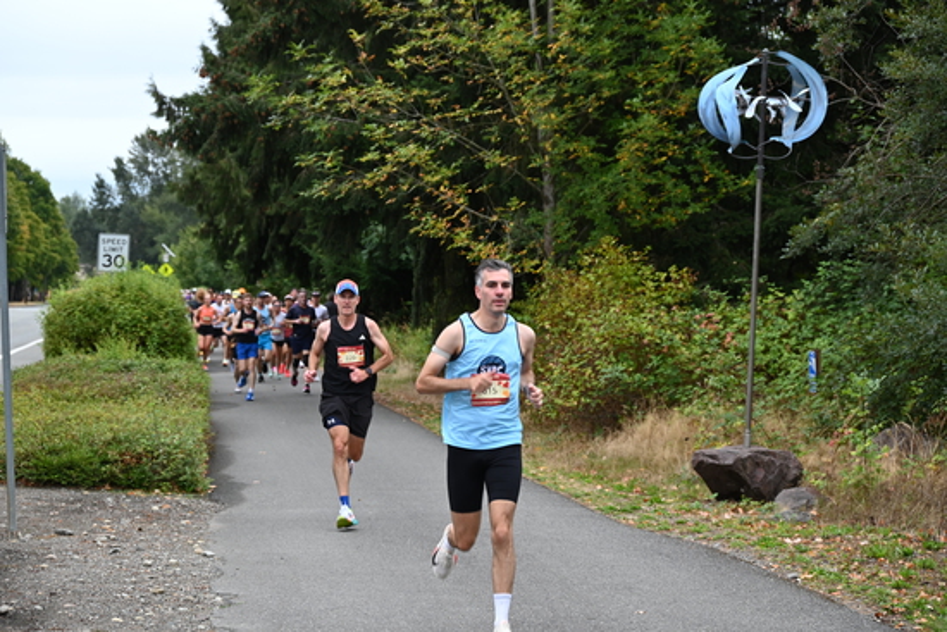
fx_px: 2315
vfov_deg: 15.5
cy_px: 316
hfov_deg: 23.1
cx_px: 474
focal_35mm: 88
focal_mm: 88
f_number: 6.3
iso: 500
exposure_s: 1/125
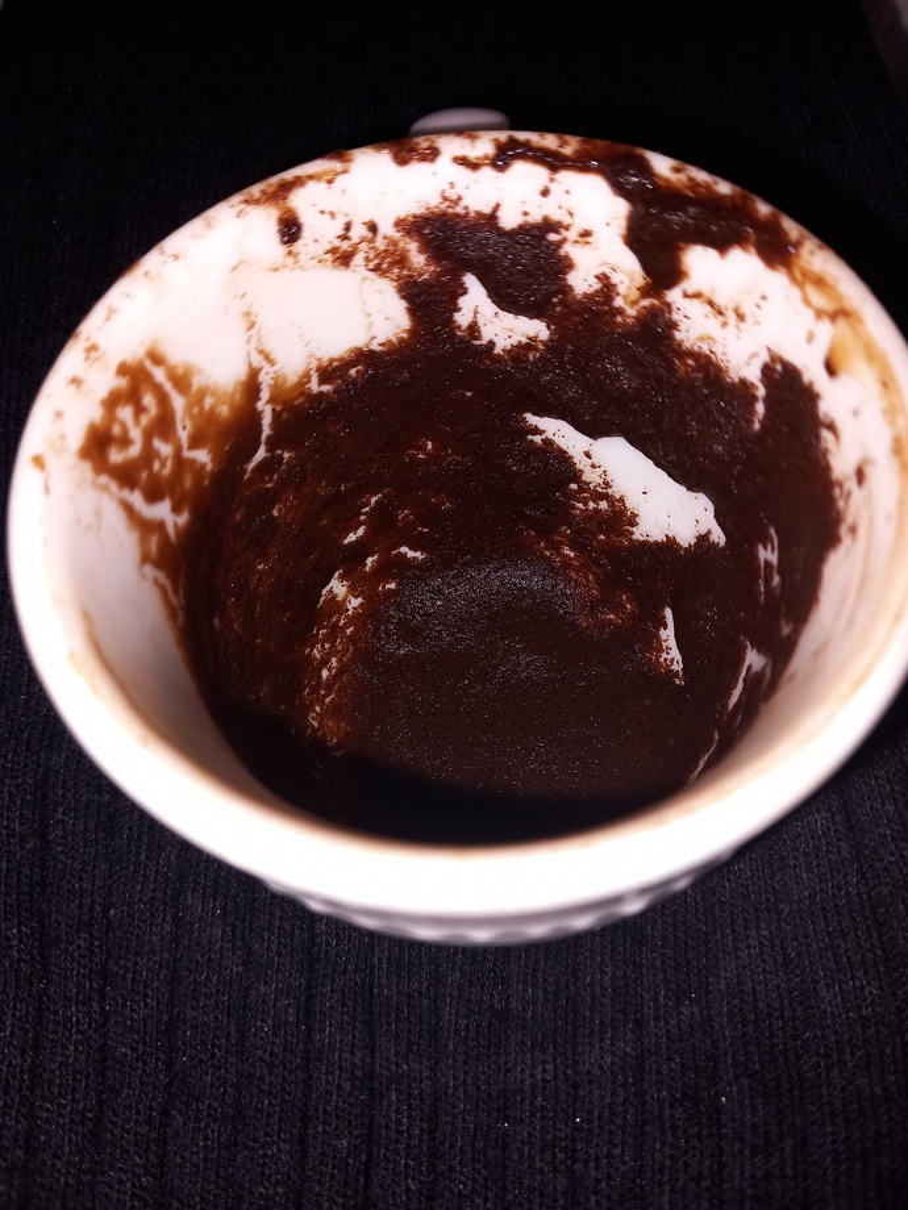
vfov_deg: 65.3
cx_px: 454
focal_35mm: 27
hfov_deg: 51.4
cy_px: 605
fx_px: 944
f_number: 1.8
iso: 40
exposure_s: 1/100
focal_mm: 4
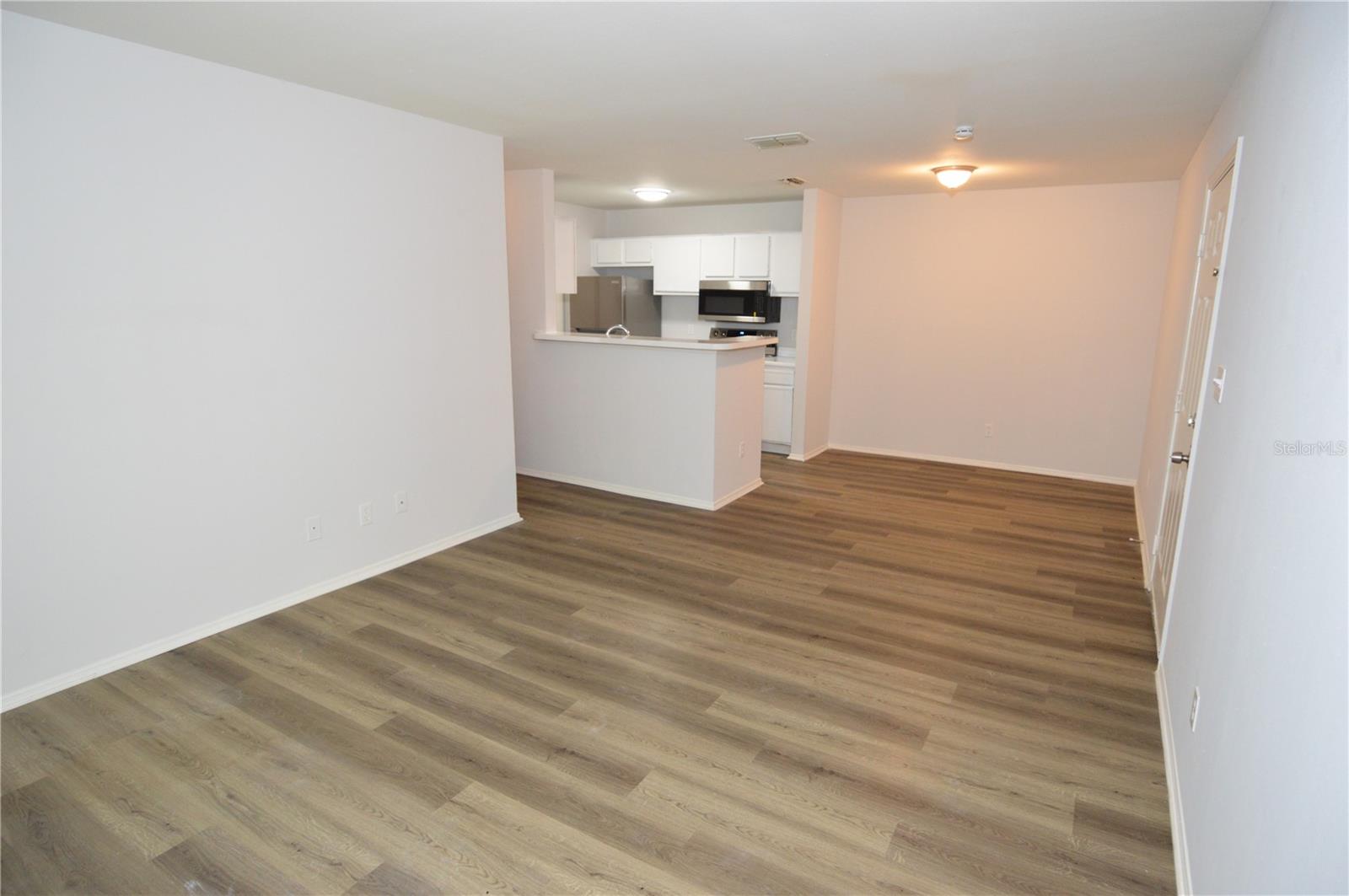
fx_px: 674
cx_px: 674
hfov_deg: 90.1
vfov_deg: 67.3
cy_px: 448
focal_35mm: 18
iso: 900
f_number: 4
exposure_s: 1/60
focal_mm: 12
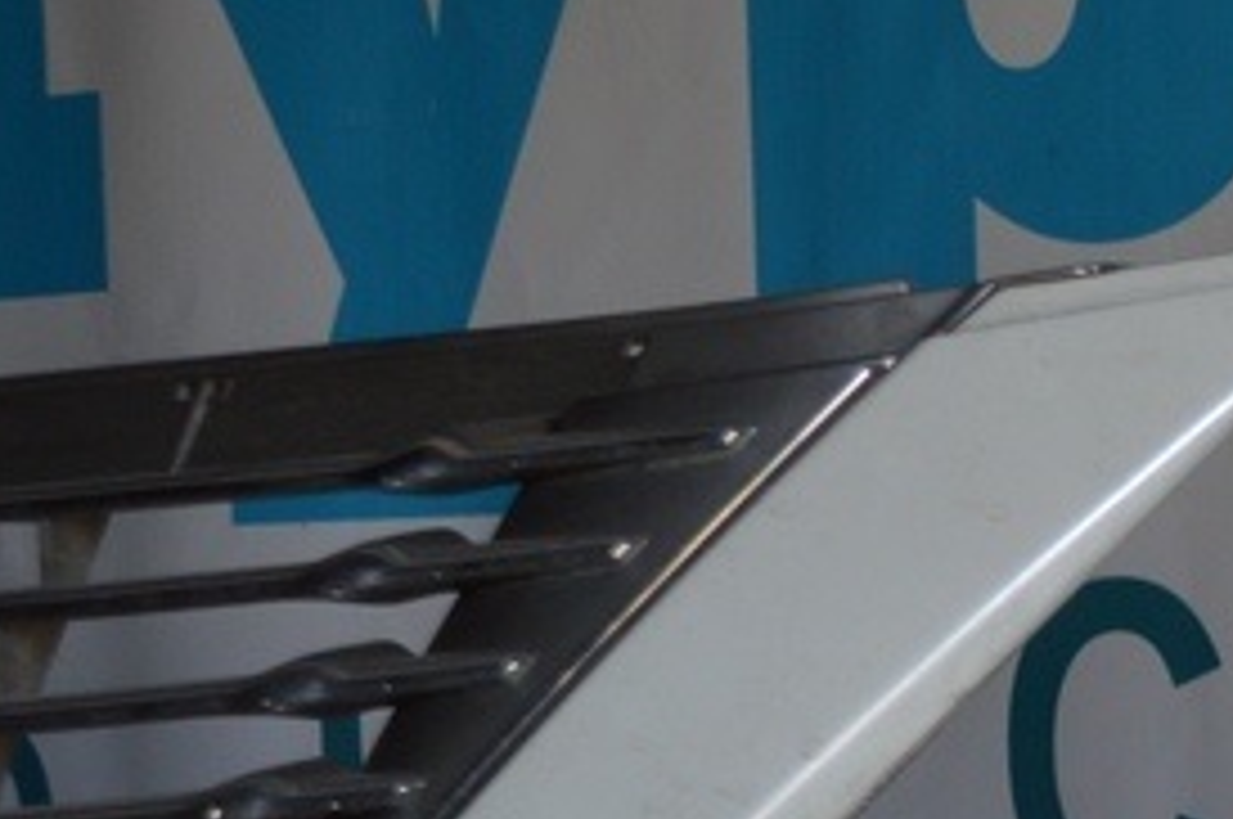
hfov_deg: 12.5
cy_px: 1379
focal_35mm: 157
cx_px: 1778
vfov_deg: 8.4
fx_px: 5371
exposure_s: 1/100
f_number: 5
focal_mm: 28
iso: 400
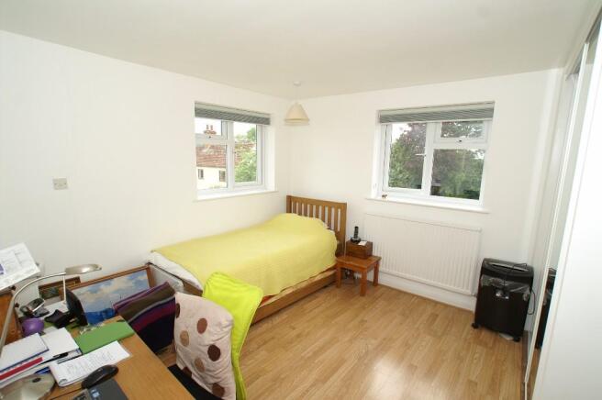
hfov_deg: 95.0
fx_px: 276
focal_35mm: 16
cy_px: 200
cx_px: 301
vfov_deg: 71.9
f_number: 6.3
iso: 100
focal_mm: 11
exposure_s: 1/80
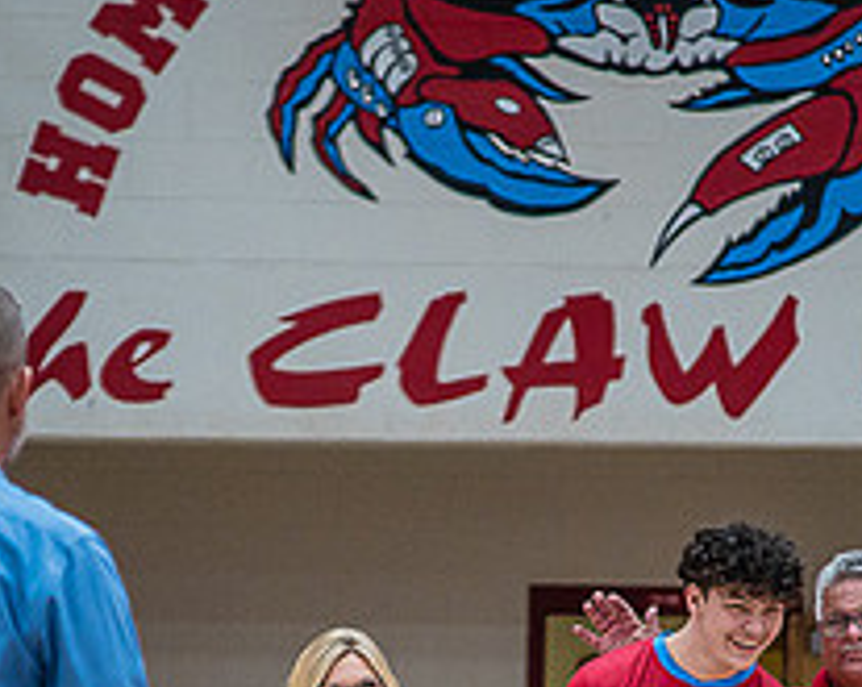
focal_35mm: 316
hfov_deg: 6.1
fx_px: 8050
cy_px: 745
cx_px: 421
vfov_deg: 4.9
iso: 2000
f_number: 4
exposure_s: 1/320
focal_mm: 120
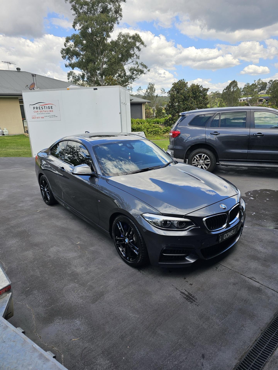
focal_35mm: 23
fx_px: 246
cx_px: 139
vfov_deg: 73.9
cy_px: 185
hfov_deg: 58.9
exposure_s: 1/398
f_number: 1.7
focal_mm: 6.3
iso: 10
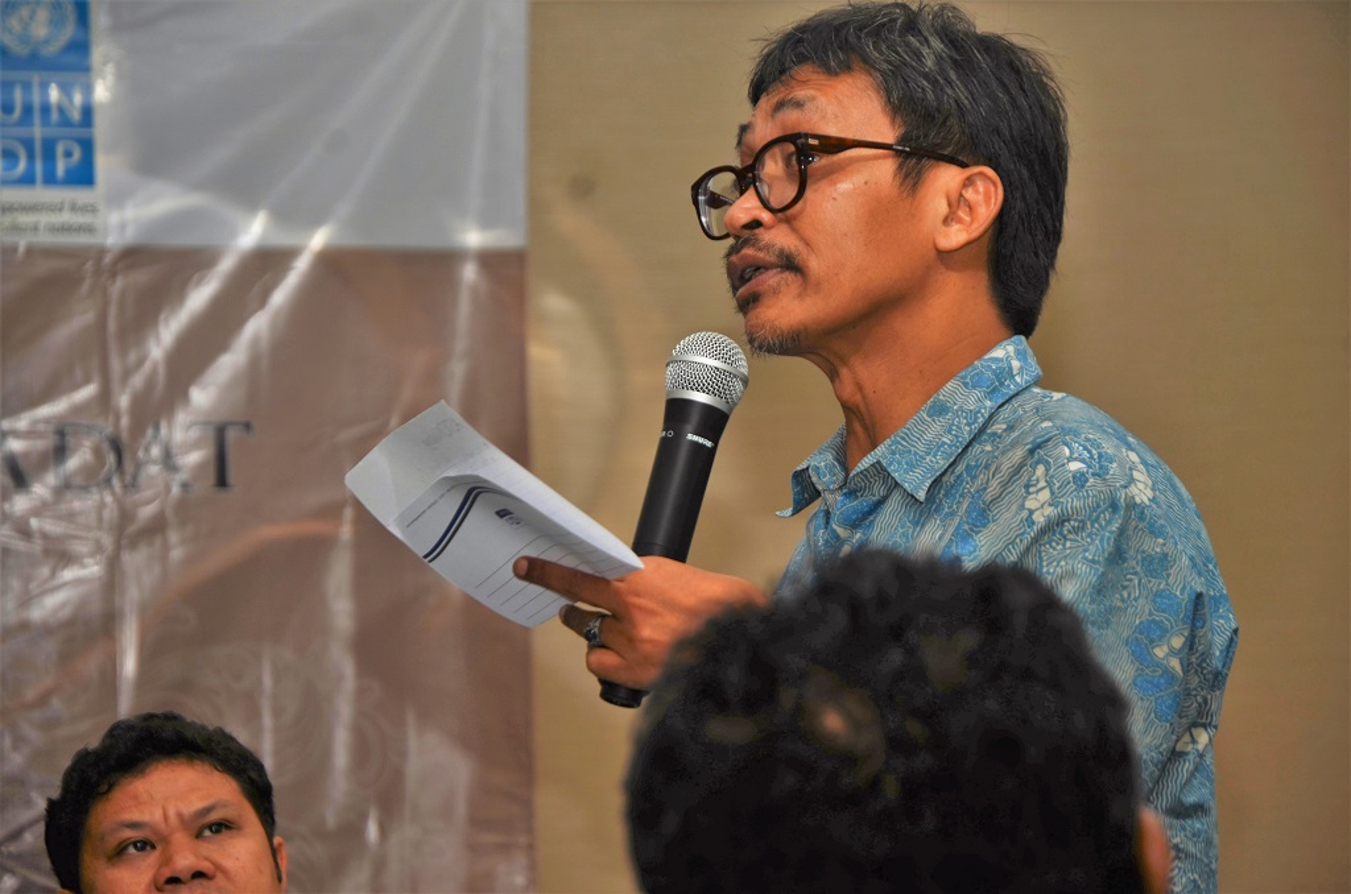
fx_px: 5898
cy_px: 447
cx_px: 676
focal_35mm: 158
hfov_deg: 13.1
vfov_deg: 8.7
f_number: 5.6
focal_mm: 105
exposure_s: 1/60
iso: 100
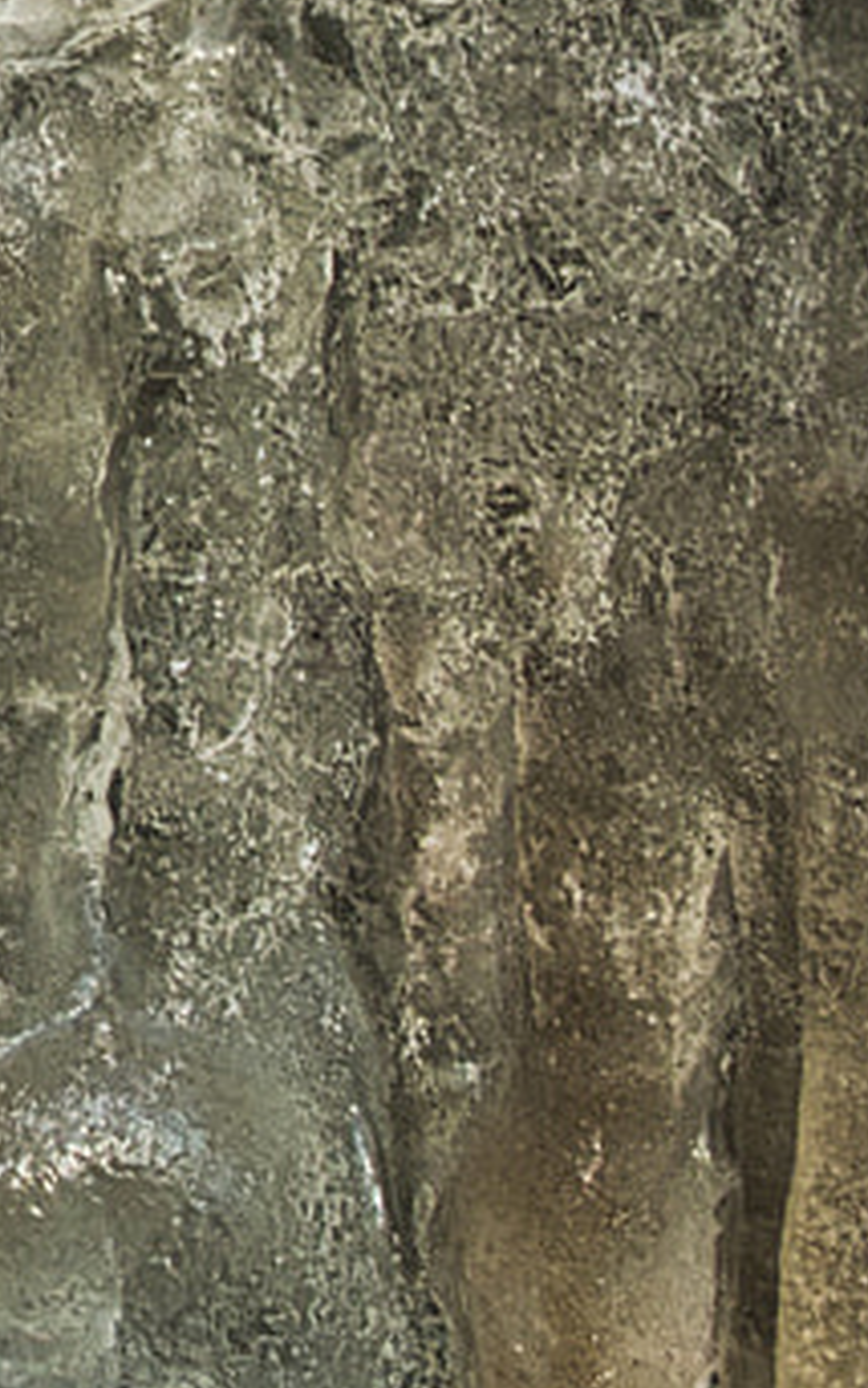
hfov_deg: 5.4
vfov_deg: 8.9
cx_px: -1768
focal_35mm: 229
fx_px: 8660
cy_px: -649
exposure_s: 1/30
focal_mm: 48
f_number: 11
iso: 100
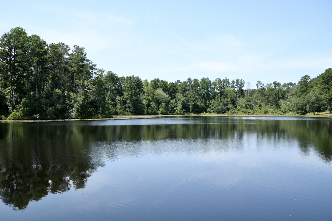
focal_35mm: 34
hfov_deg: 55.1
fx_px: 318
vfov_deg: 38.4
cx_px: 166
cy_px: 110
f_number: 6.3
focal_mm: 23
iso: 250
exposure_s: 1/500
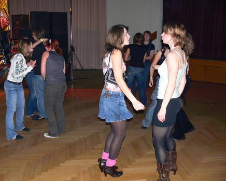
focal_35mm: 37
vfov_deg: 40.1
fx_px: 248
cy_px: 90
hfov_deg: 49.1
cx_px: 107
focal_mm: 7.4
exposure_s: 1/30
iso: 160
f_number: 2.8
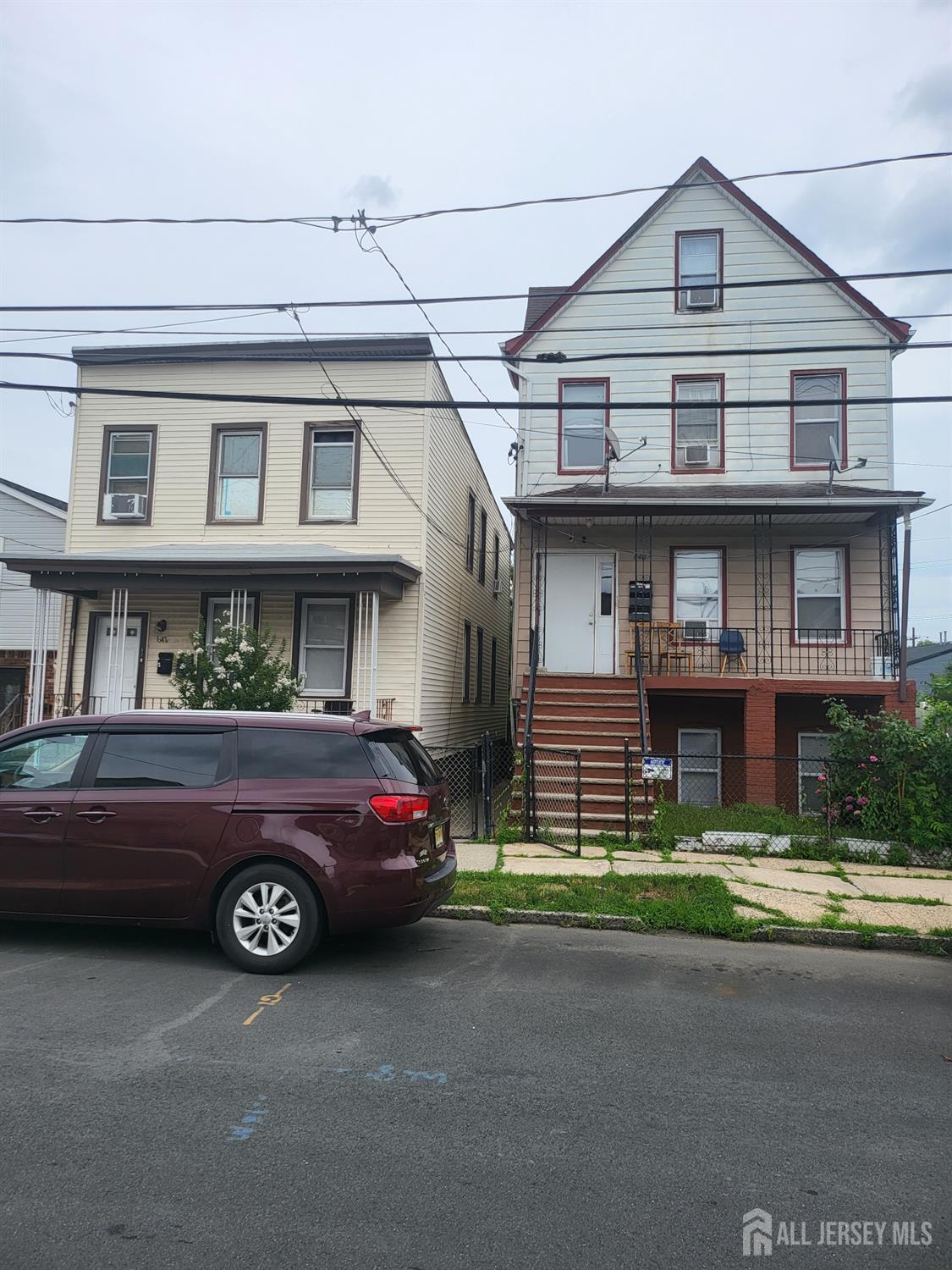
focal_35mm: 24
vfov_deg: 71.6
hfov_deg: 56.8
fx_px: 880
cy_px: 635
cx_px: 476
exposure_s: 1/2737
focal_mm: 5
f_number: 1.8
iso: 40
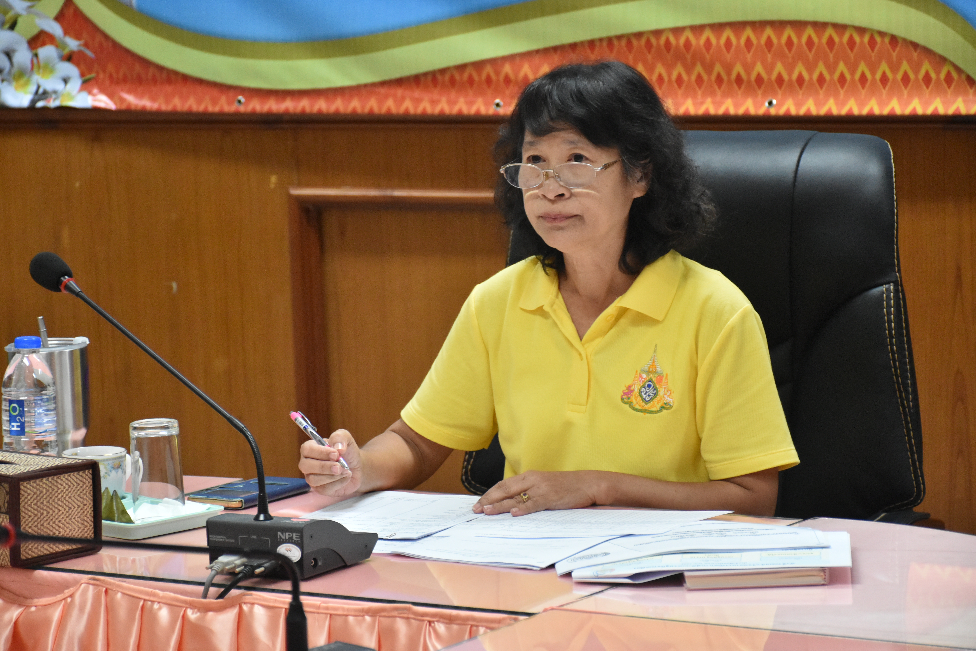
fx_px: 3253
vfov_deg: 11.4
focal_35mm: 120
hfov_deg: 17.1
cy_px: 326
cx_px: 488
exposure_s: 1/160
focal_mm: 80
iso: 2500
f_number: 5.3
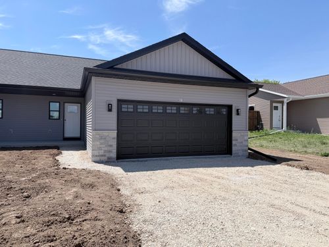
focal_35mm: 24
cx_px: 164
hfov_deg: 71.6
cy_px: 124
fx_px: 228
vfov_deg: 56.8
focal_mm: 6.76
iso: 80
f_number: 1.78
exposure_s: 1/4975
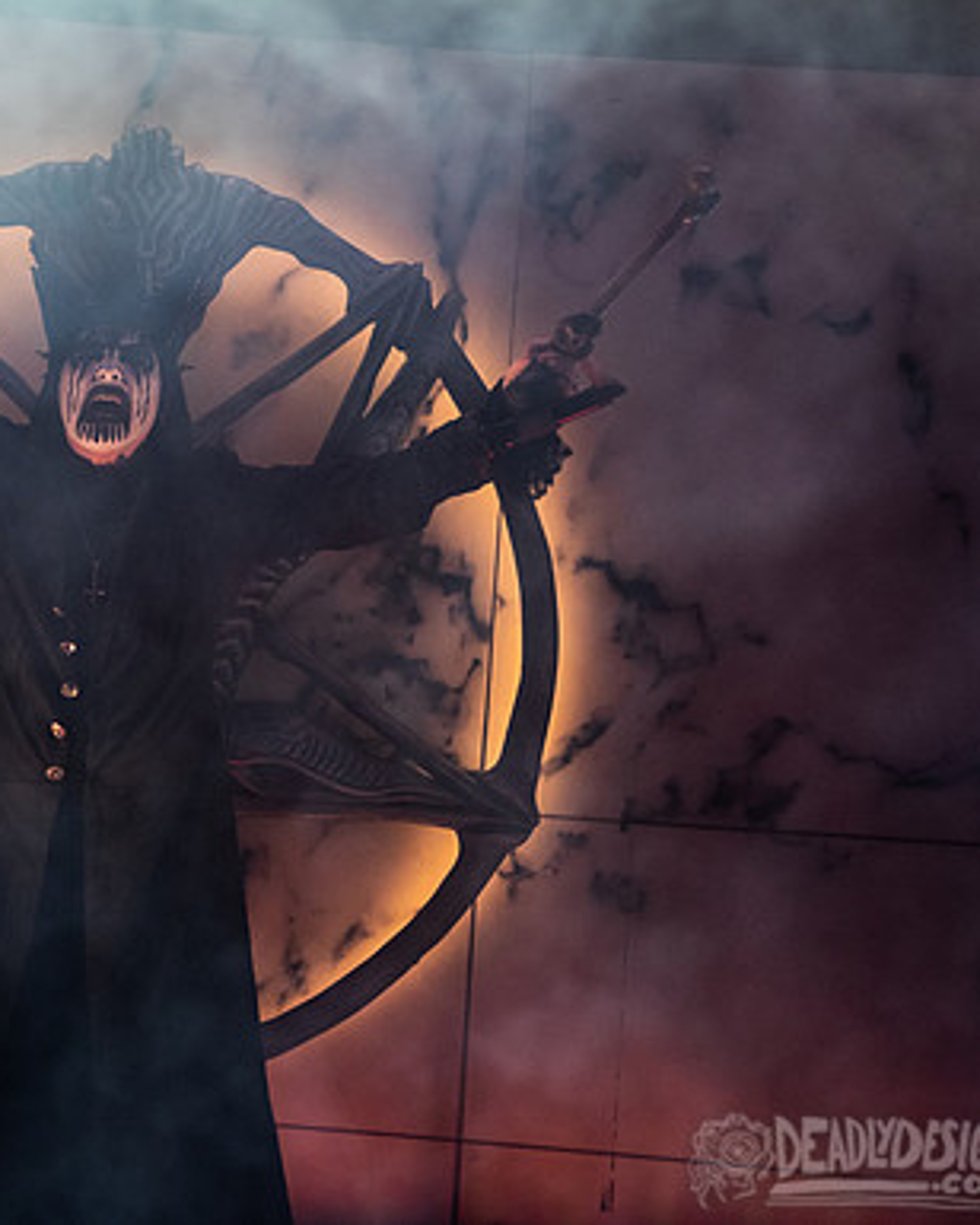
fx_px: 12037
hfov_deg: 4.7
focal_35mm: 332
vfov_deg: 5.8
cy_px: 506
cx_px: 180
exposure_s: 1/500
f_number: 3.2
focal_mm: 200
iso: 2000
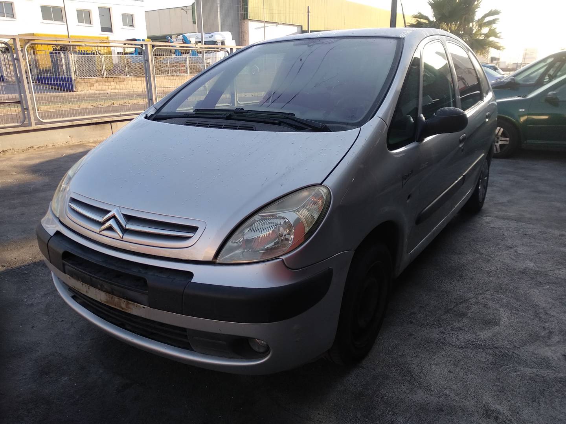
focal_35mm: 26
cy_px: 212
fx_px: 425
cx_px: 283
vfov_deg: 53.1
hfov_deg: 67.3
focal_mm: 3.83
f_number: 2.2
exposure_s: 1/202
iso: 125
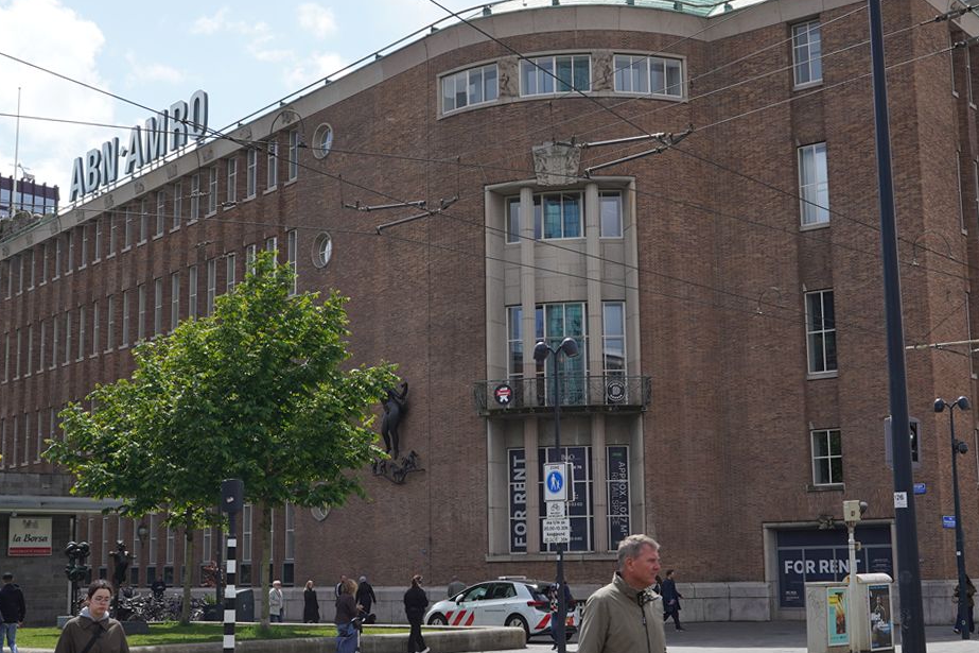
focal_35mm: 52
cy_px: 340
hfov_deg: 38.2
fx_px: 1414
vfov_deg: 26.0
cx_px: 519
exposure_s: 1/100
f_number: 13
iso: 100
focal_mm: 24
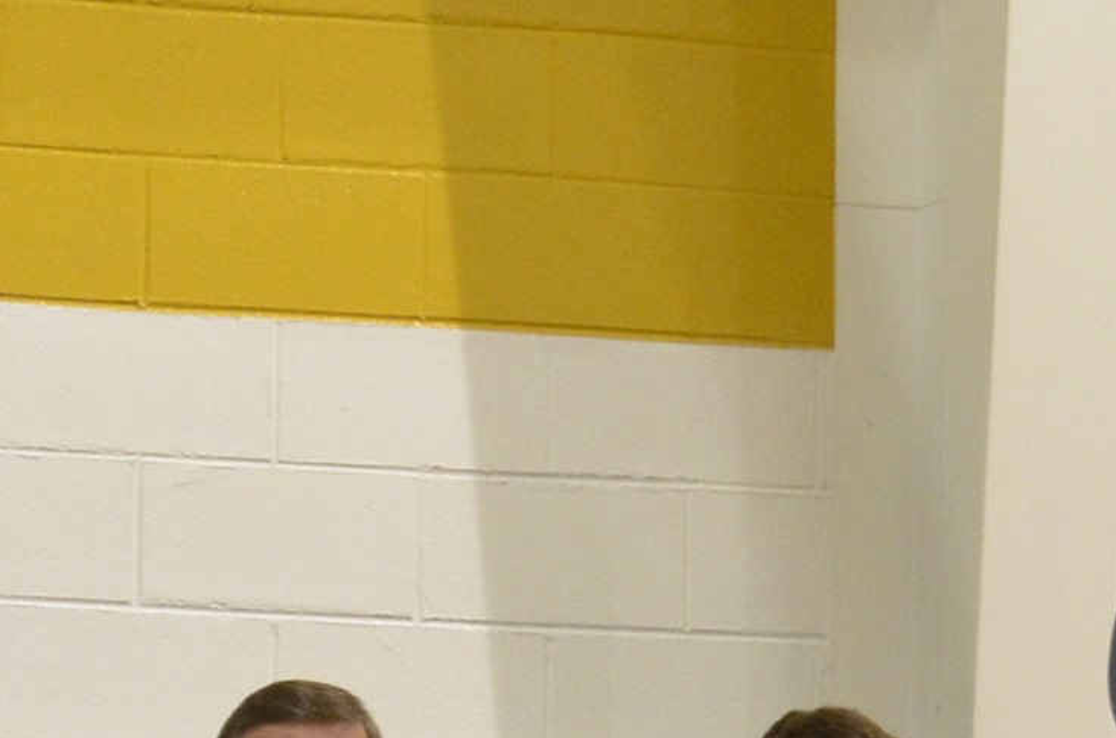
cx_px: -69
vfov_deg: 5.9
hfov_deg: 9.1
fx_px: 6989
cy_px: 1415
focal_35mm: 226
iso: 1600
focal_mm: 28
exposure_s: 1/40
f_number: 4.5
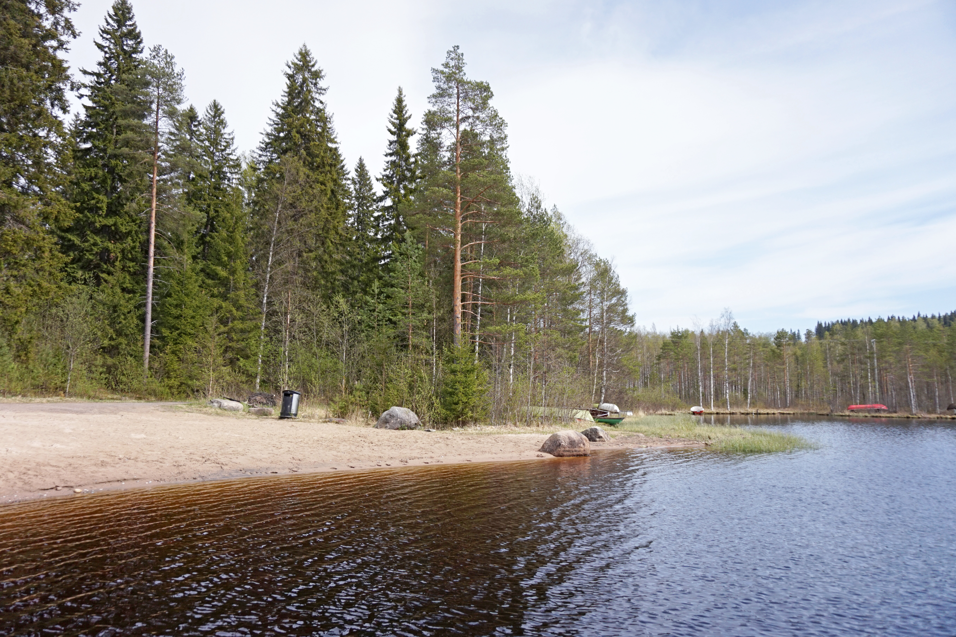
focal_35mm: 24
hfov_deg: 73.8
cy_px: 318
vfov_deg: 53.1
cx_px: 478
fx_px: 637
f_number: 3.5
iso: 200
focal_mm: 16
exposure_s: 1/2500
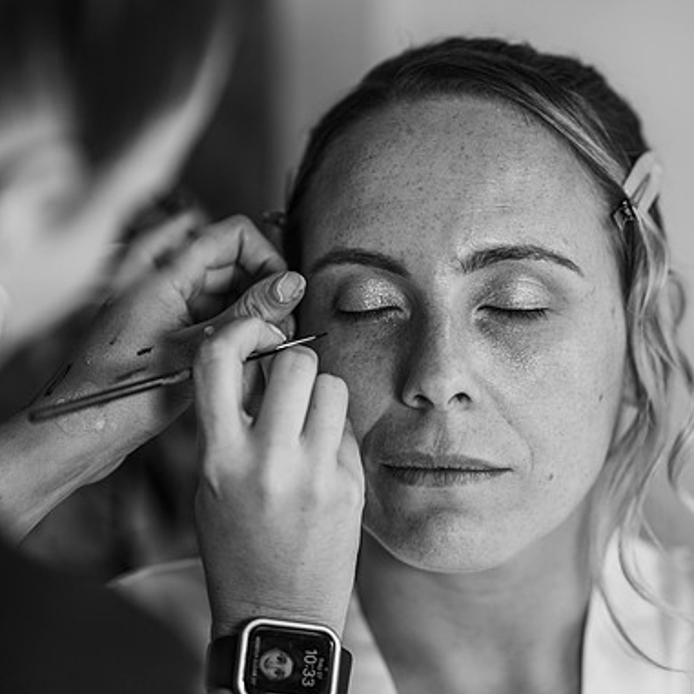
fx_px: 2495
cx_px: 483
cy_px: 346
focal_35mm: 110
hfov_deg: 15.8
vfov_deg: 15.8
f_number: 2
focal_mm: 85
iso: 110
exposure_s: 1/200
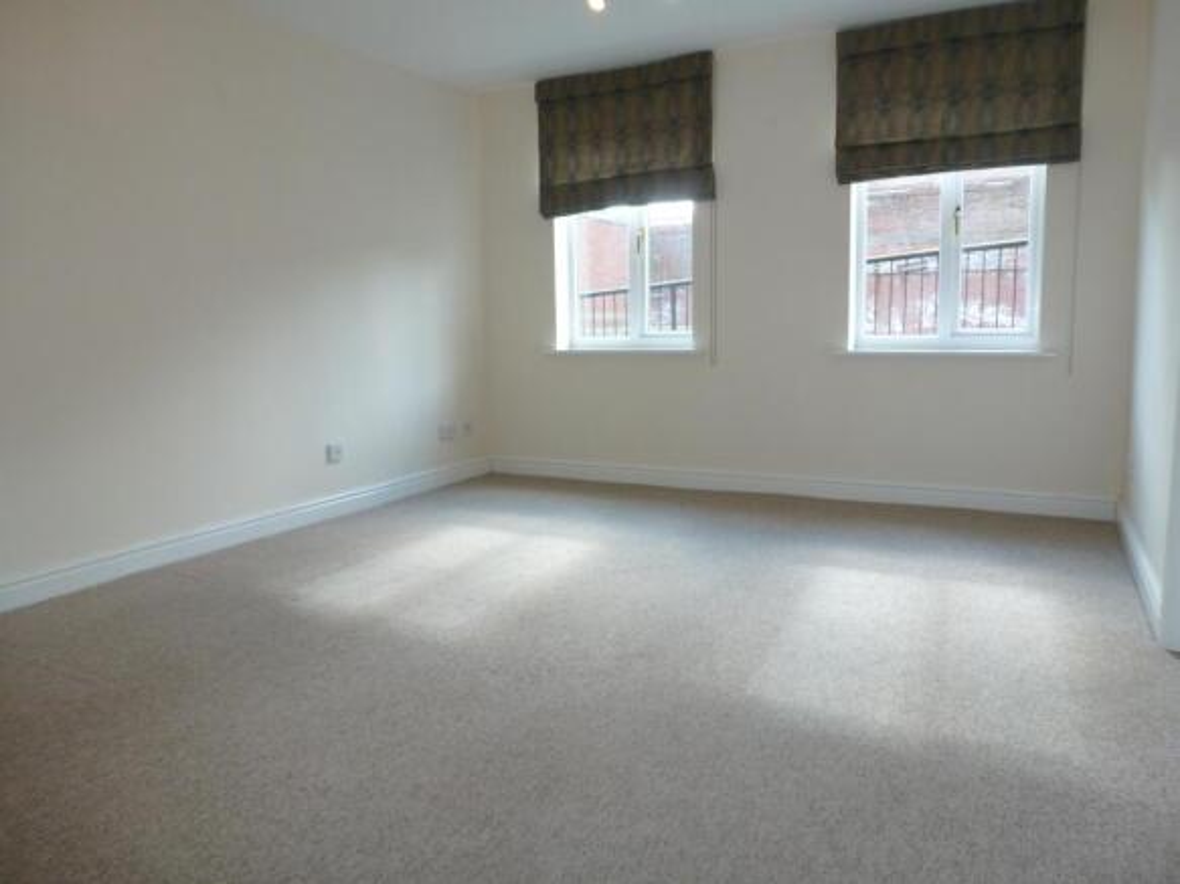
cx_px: 590
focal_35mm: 24
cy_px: 442
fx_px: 818
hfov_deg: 71.6
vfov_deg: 56.8
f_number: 3.3
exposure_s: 1/60
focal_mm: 4.3
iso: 160
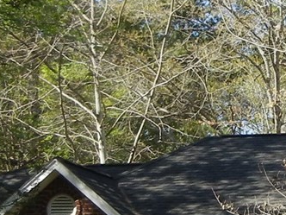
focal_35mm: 185
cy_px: 173
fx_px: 1528
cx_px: 323
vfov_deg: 8.0
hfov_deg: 10.5
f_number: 3.5
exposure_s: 1/678
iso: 160
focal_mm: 5.4
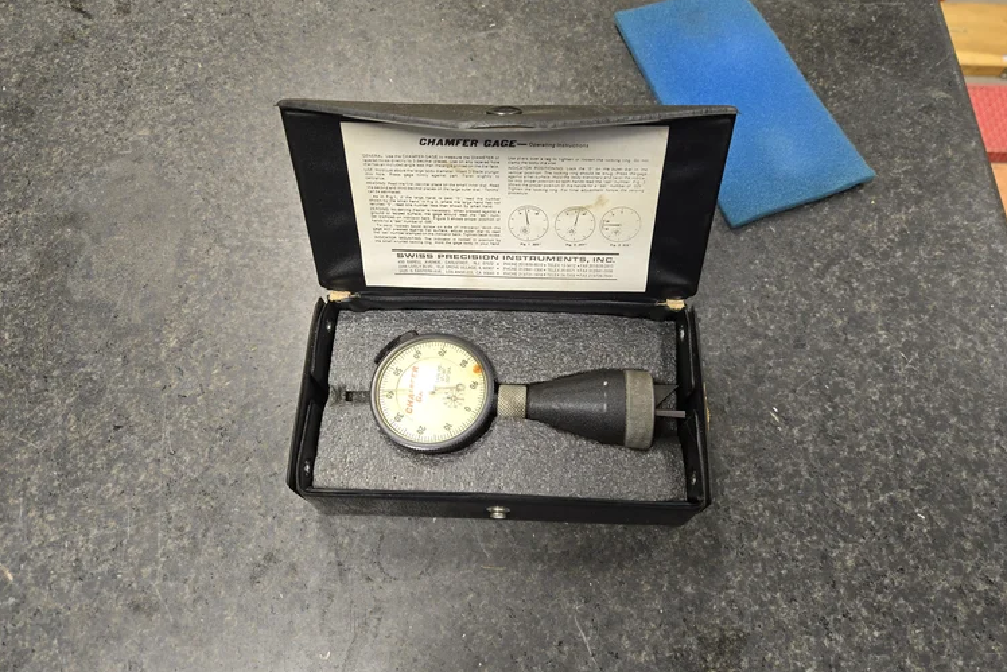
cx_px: 504
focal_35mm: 24
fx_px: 671
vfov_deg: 53.1
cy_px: 304
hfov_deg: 73.7
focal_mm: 5.4
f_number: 1.8
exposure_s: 1/120
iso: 100
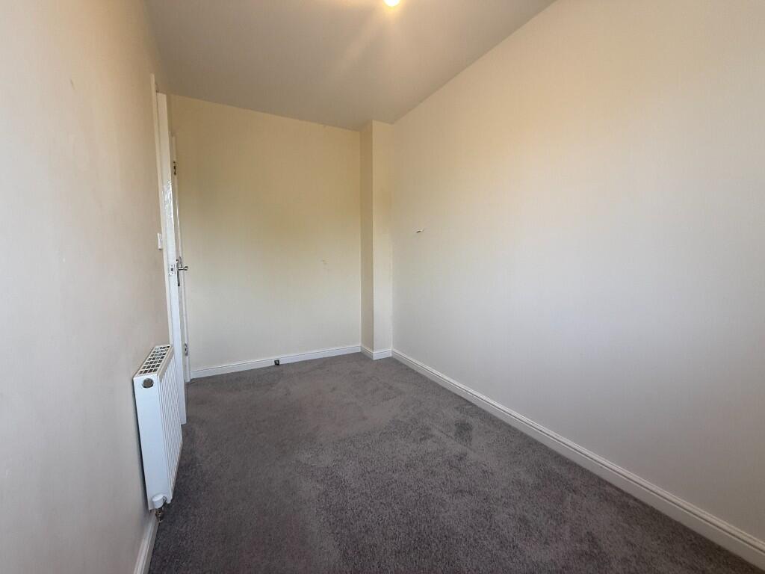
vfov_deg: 85.7
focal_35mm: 14
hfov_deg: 102.1
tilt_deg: -3.3
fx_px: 309
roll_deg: -0.2
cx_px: 382
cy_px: 287
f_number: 2.2
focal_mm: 2.22
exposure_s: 1/100
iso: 64
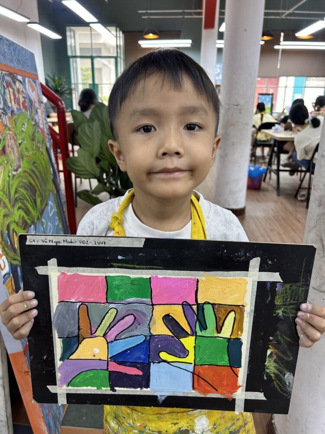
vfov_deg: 67.3
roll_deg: -1.6
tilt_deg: -20.1
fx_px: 325
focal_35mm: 26
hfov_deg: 53.1
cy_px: 217
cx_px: 162
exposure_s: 1/100
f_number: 1.5
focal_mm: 5.7
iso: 50
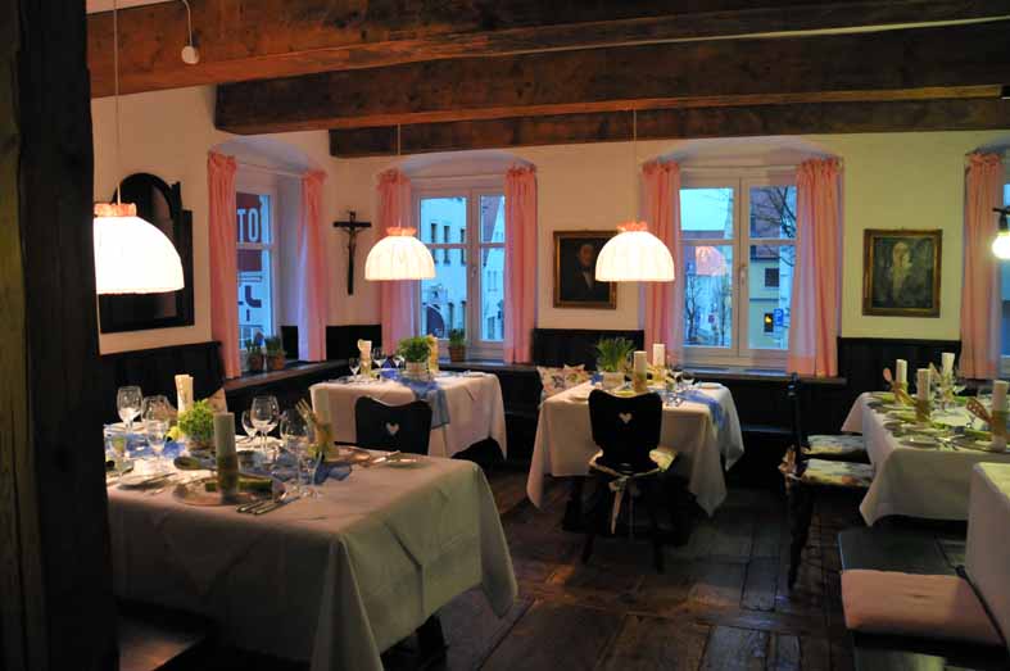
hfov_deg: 67.4
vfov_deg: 47.8
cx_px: 505
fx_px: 757
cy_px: 336
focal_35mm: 27
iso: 1600
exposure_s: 1/50
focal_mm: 18
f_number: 3.5
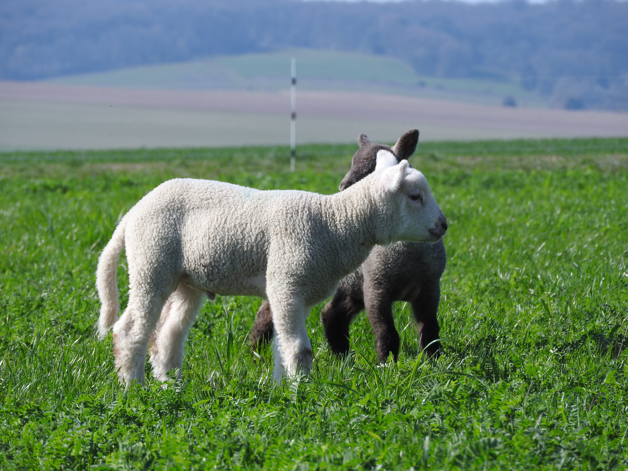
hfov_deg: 4.4
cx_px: 314
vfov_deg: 3.3
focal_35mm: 450
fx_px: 8164
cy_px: 236
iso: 100
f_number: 5.6
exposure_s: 1/500
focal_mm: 80.6
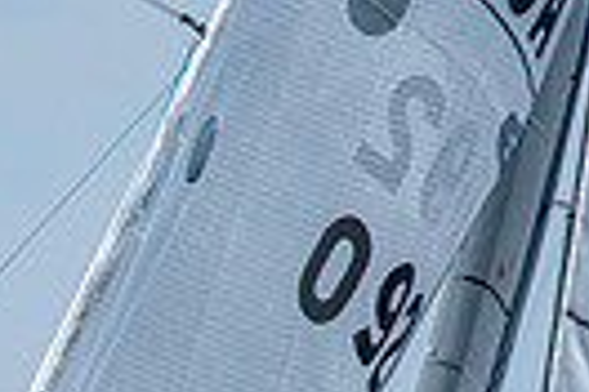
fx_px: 39689
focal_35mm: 2426
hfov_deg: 0.8
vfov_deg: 0.6
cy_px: 1046
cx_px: -696
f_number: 5.6
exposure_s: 1/2500
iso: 320
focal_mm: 300
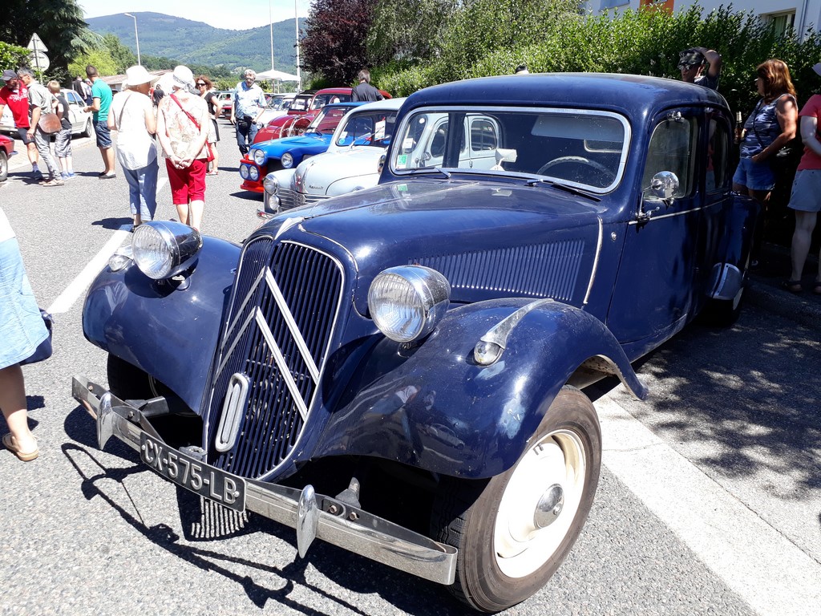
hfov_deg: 65.3
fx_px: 640
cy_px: 308
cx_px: 410
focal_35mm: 27
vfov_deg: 51.4
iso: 40
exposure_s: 1/507
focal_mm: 3.6
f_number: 1.9
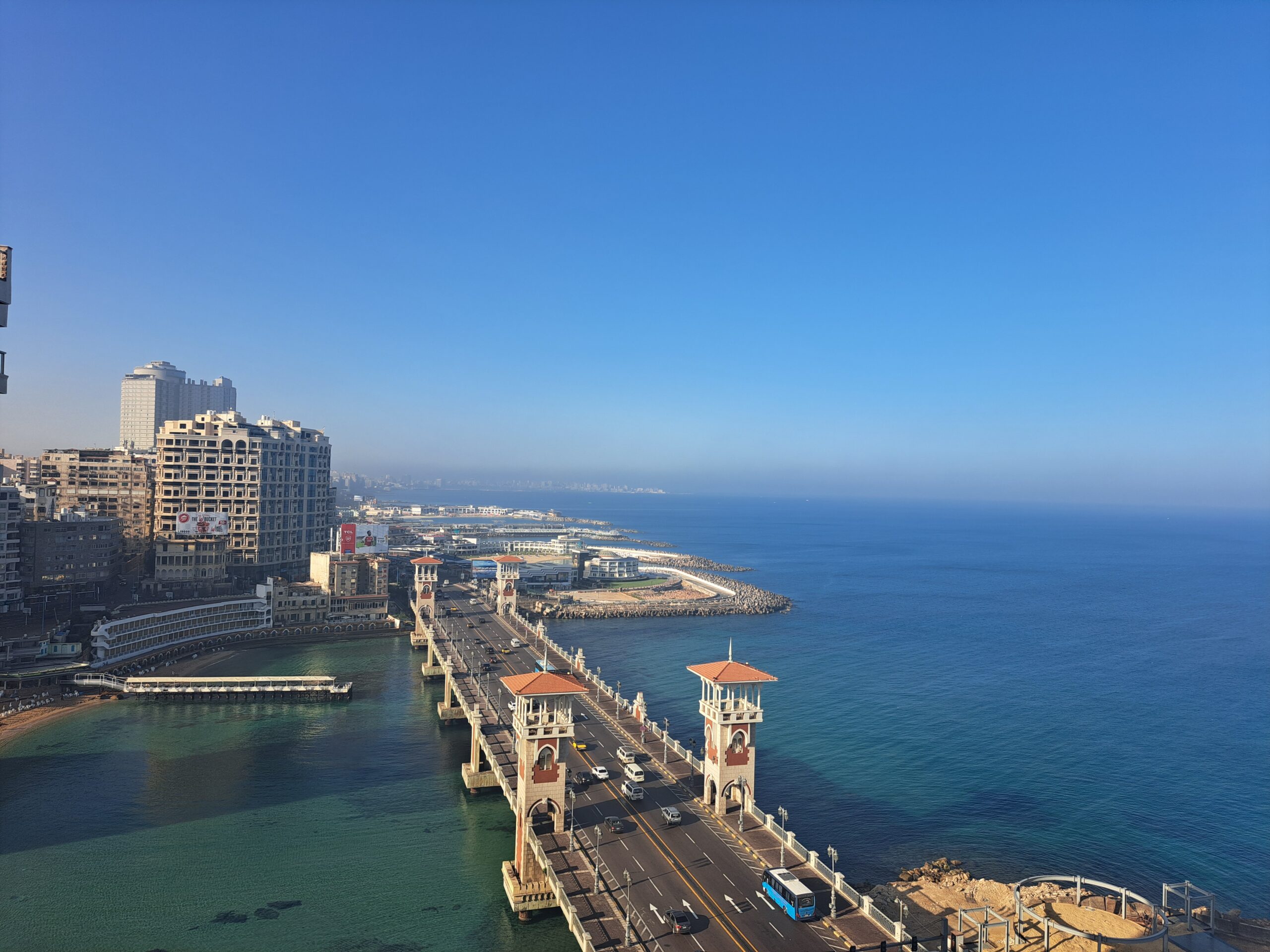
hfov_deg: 71.6
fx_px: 881
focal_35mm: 24
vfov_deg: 56.8
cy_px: 476
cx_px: 635
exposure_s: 1/1309
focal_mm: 5.23
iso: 50
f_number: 1.8
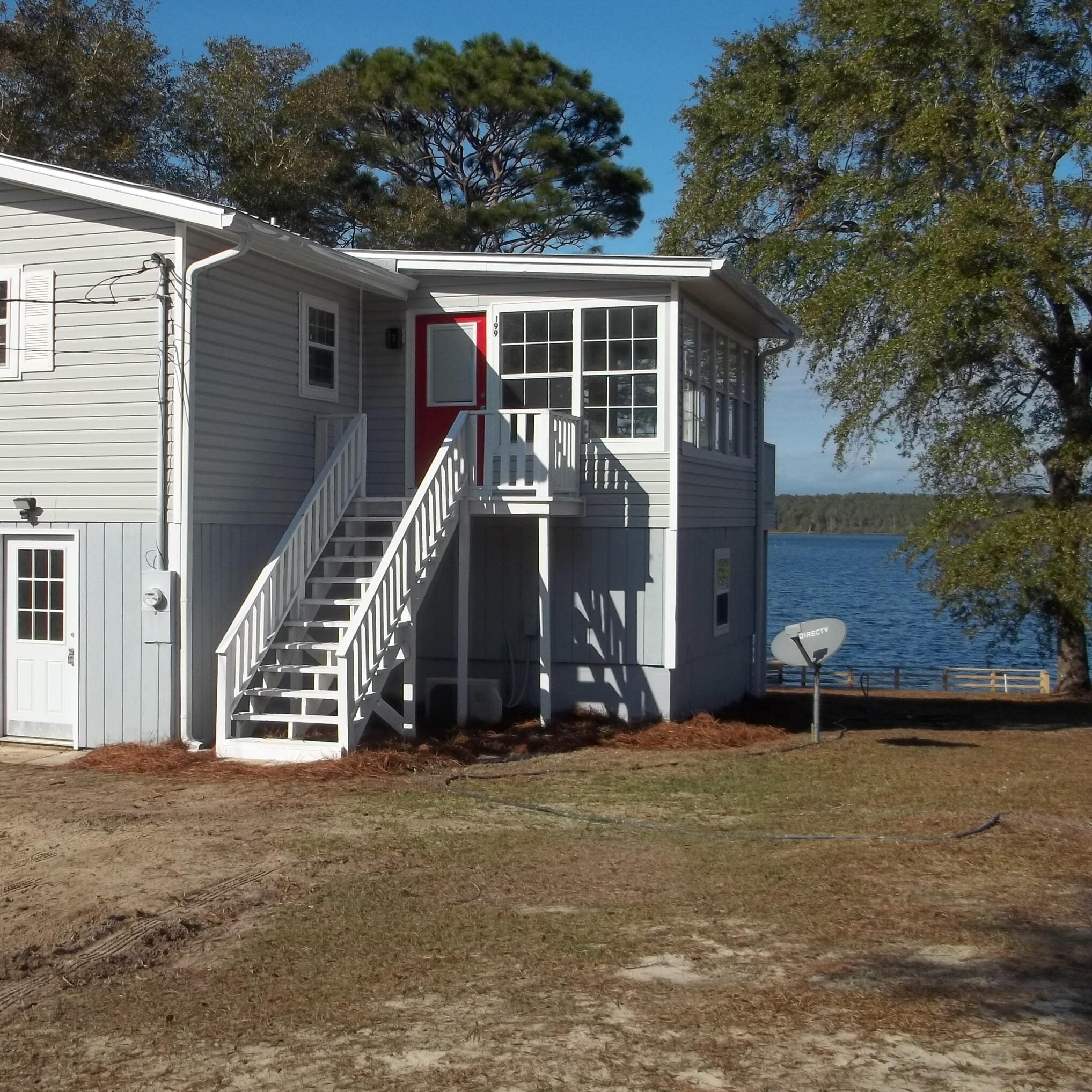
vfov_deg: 39.2
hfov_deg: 38.7
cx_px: 354
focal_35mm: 43
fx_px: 1535
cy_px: 526
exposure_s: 1/250
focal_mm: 5.9
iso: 64
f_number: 8
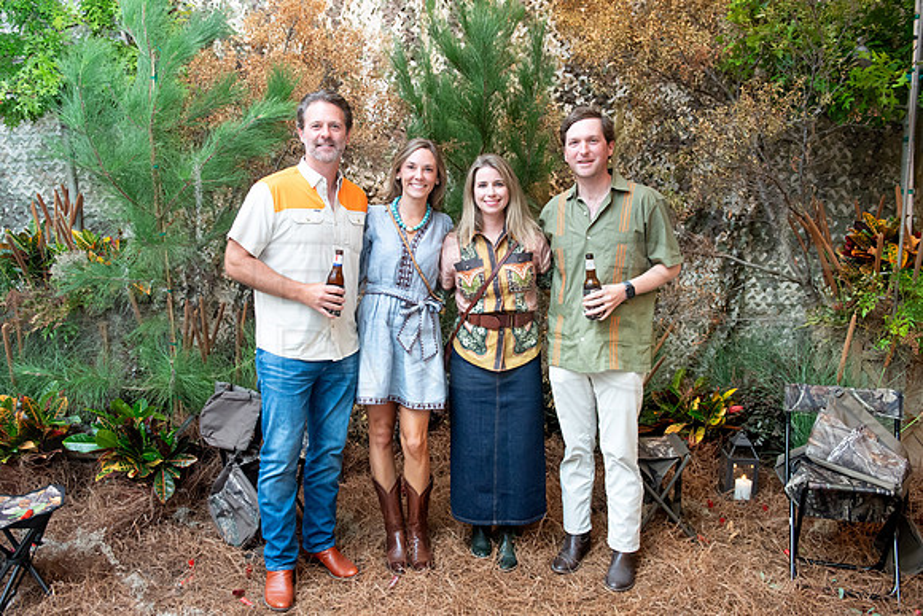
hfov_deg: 59.4
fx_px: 809
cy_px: 308
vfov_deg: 41.7
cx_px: 462
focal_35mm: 32
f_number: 5.6
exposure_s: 1/100
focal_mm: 31
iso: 4000
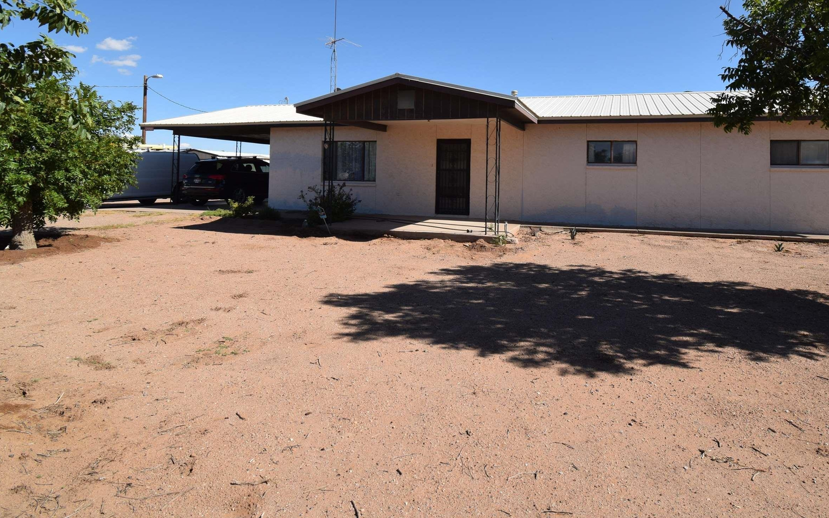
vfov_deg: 58.0
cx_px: 473
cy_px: 162
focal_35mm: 20
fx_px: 452
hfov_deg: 84.5
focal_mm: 10
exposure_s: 1/200
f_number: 10
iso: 100
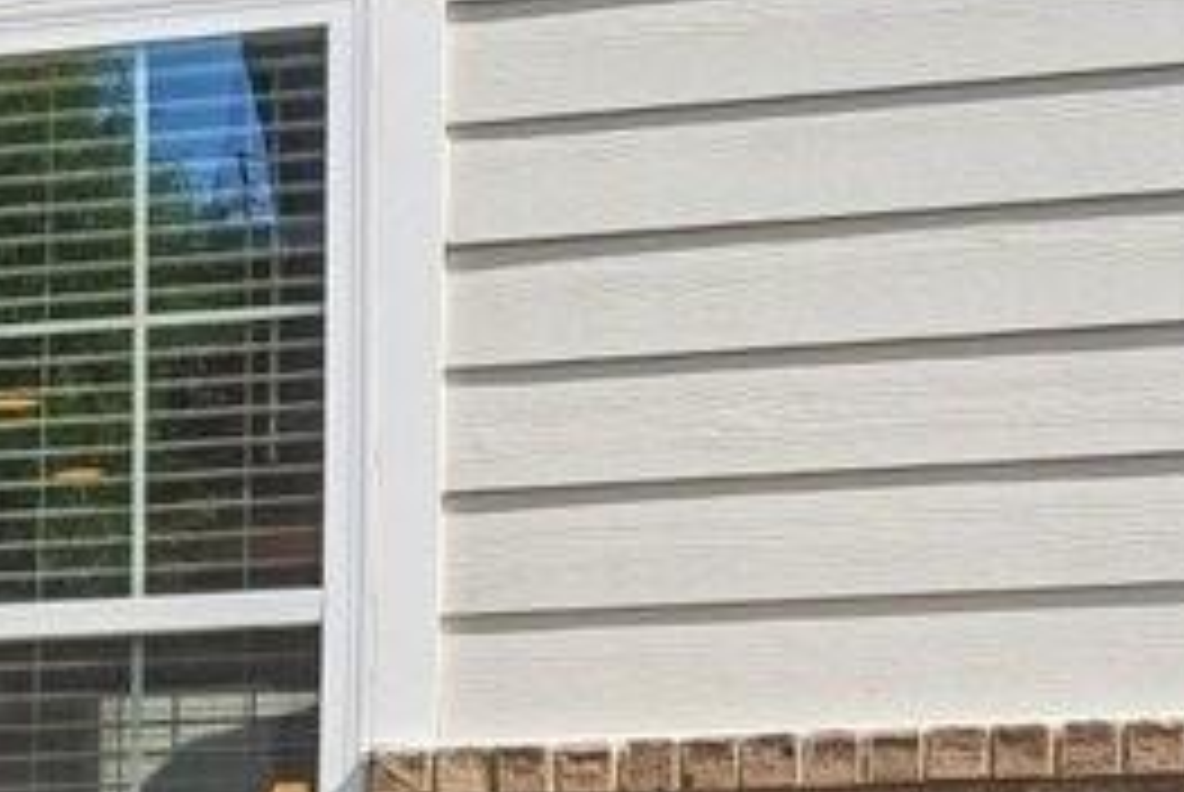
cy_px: -223
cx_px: -1702
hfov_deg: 11.8
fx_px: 4609
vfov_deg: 9.7
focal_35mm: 140
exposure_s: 1/1250
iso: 400
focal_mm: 18
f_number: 7.1
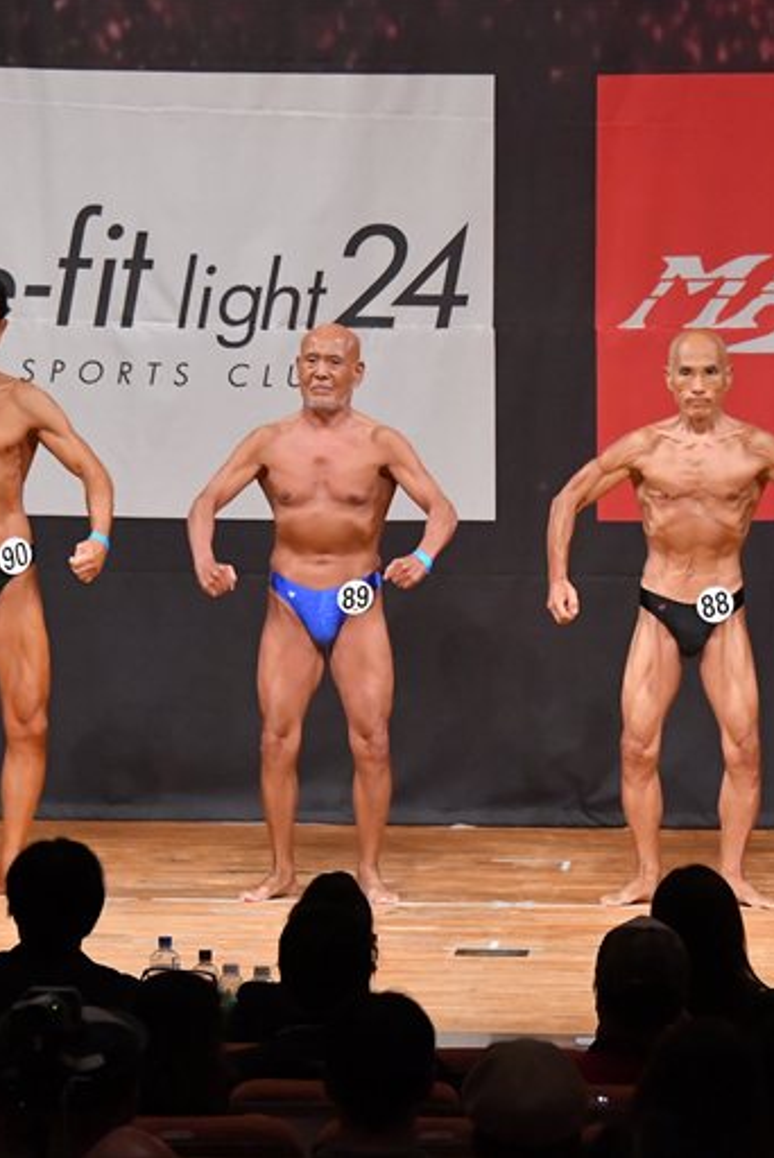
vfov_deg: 8.1
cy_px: 577
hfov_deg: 5.4
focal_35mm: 254
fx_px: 8180
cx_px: 470
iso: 6400
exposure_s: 1/400
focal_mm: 112
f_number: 5.6
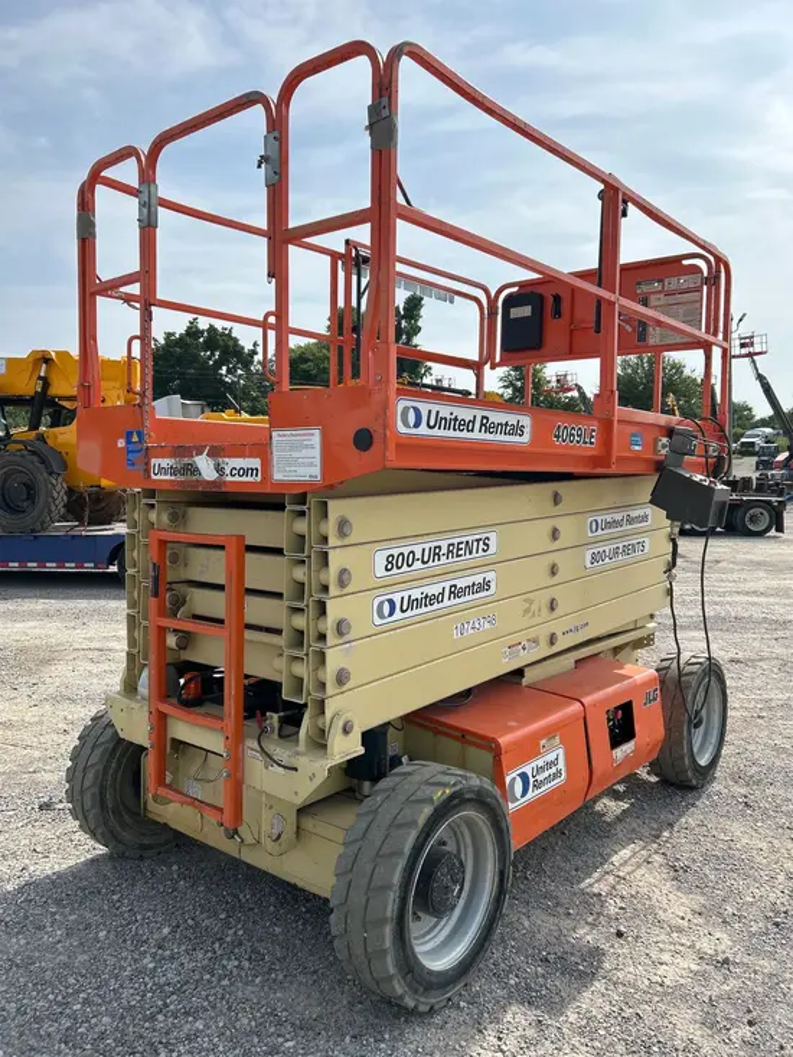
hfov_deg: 53.1
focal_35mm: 26
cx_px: 396
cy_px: 528
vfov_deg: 67.3
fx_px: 794
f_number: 1.5
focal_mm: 5.7
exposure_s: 1/5076
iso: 50
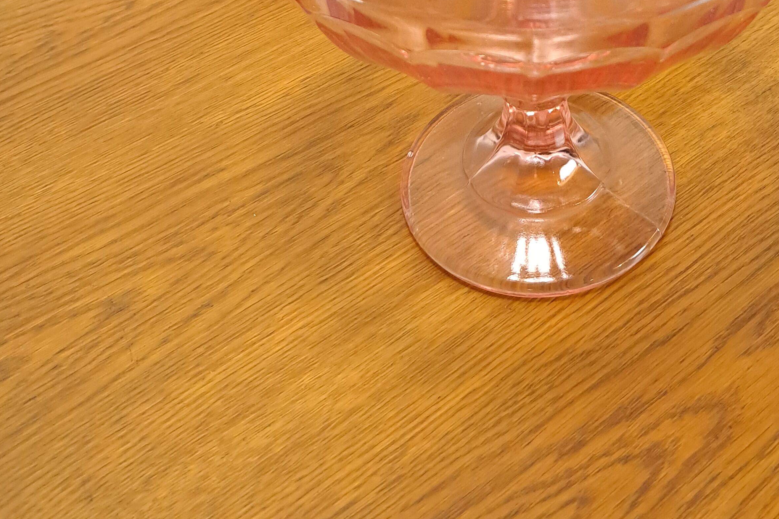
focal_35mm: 49
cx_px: 517
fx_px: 1060
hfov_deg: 39.9
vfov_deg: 24.4
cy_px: -140
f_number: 1.8
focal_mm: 5.23
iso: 400
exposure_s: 1/50
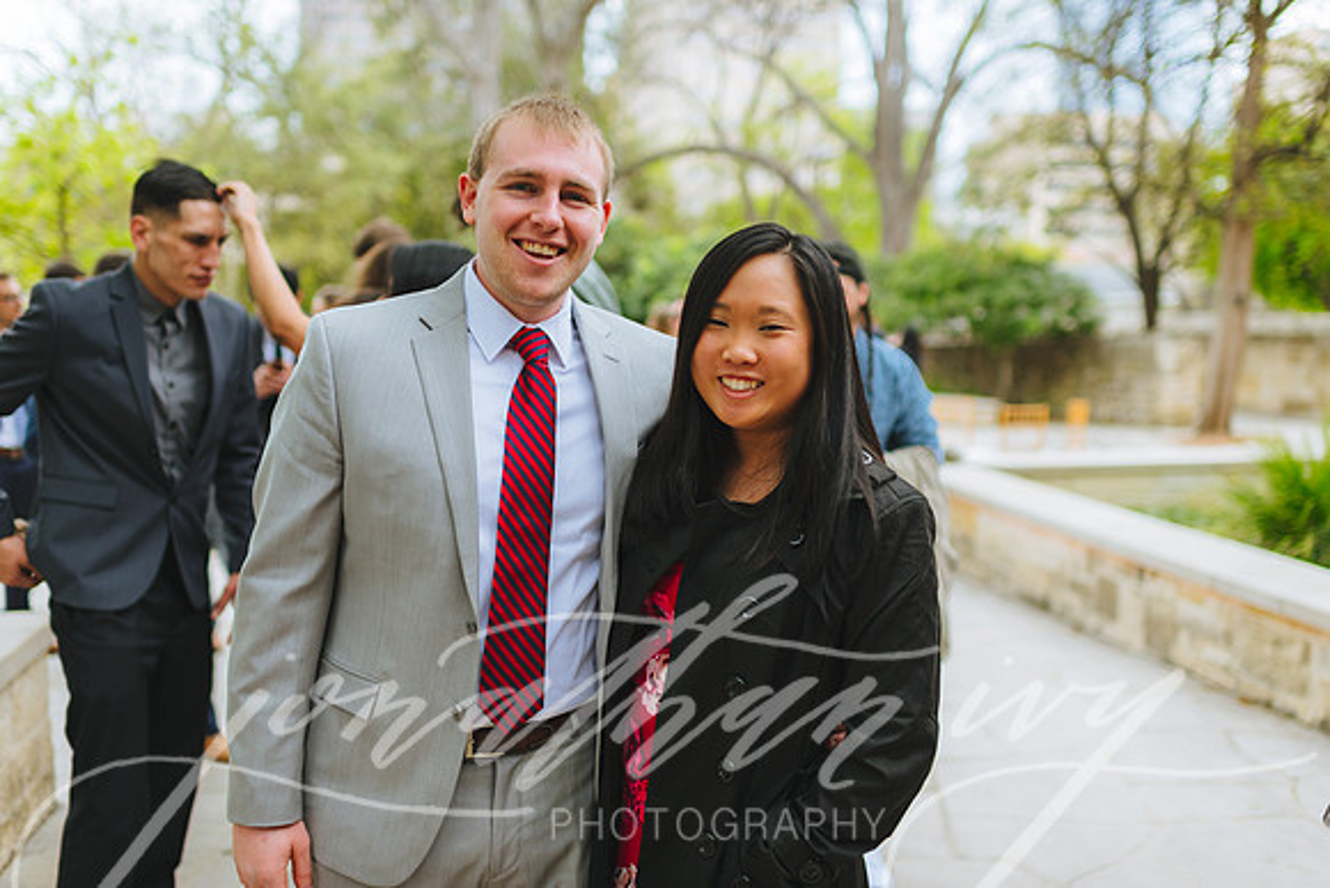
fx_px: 1293
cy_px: 444
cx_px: 665
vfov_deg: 37.9
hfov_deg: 54.4
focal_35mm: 35
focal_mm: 35
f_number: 2
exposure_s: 1/500
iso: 80
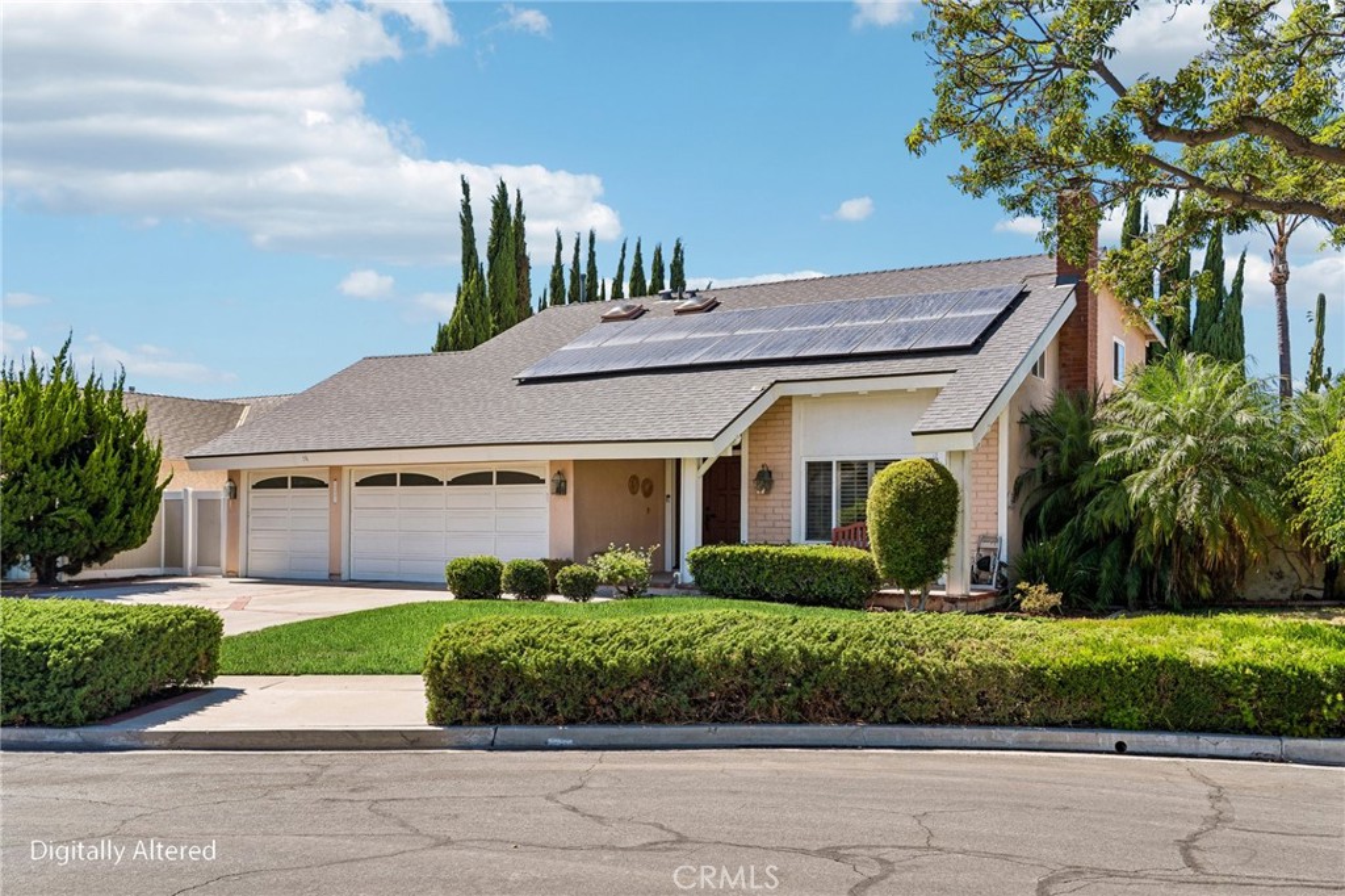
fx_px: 1158
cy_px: 448
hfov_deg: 60.3
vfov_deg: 42.3
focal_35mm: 31
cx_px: 672
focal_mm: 31
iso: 100
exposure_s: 1/400
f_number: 8
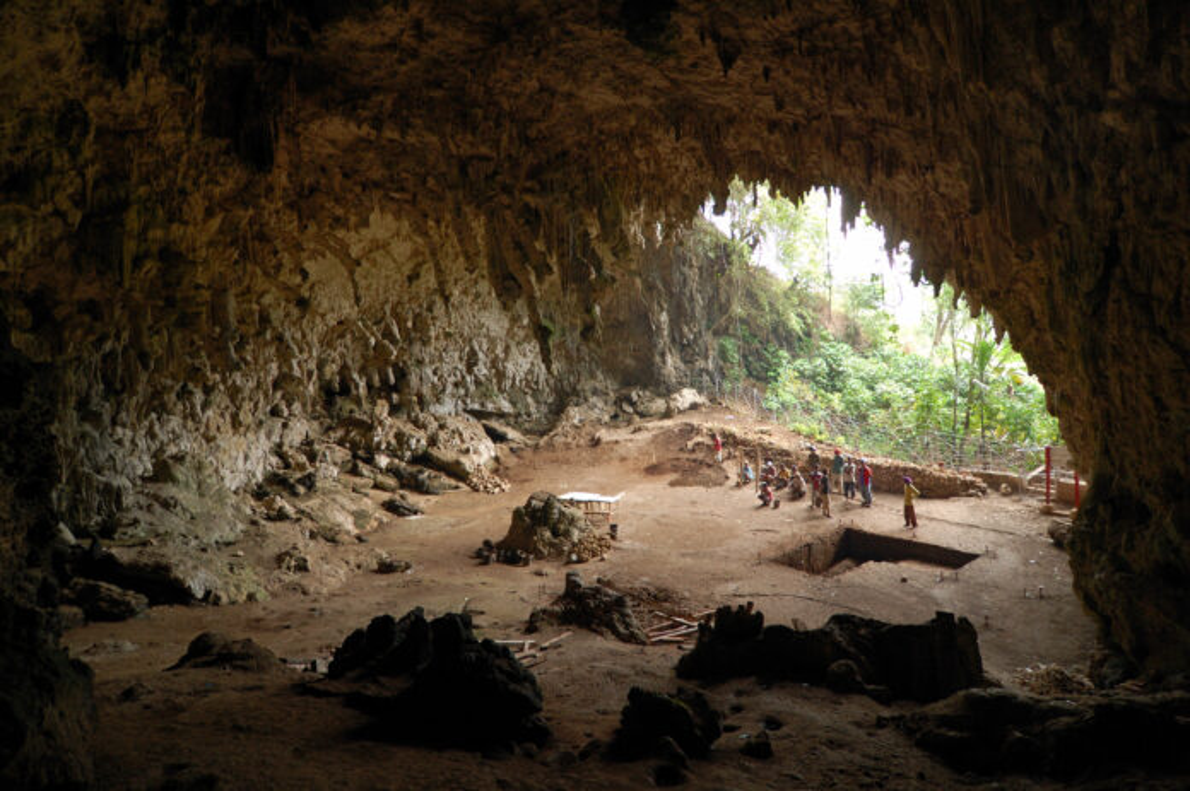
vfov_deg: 67.3
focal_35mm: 18
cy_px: 396
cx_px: 595
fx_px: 595
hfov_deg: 90.0
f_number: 5
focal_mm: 12
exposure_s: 1/25
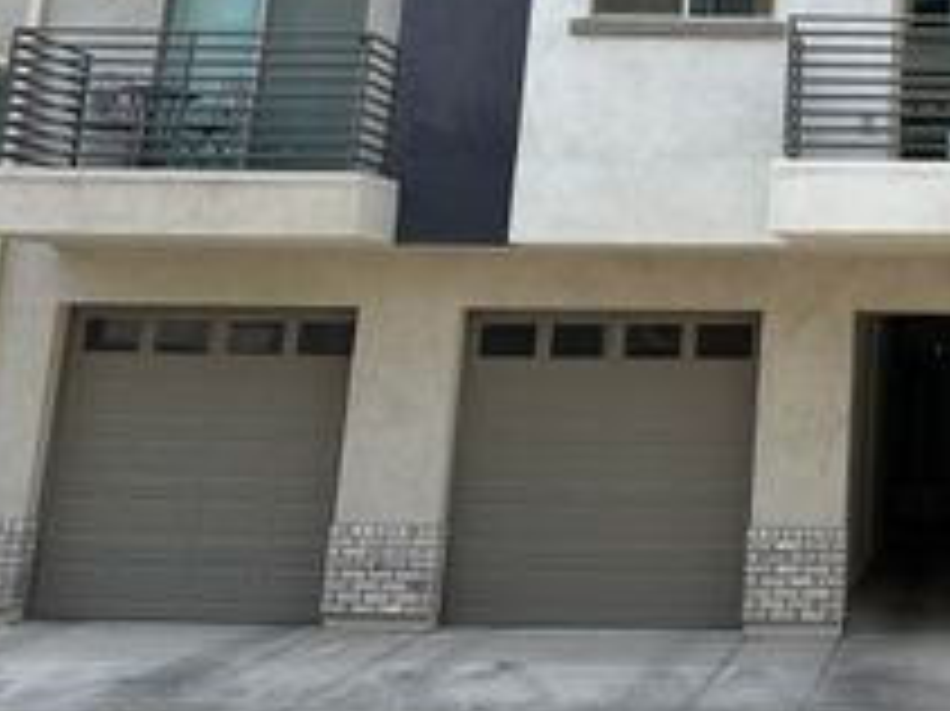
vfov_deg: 24.4
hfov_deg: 30.7
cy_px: -11
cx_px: 1004
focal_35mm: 57
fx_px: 1563
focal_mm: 6.86
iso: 80
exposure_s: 1/1272
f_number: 1.78
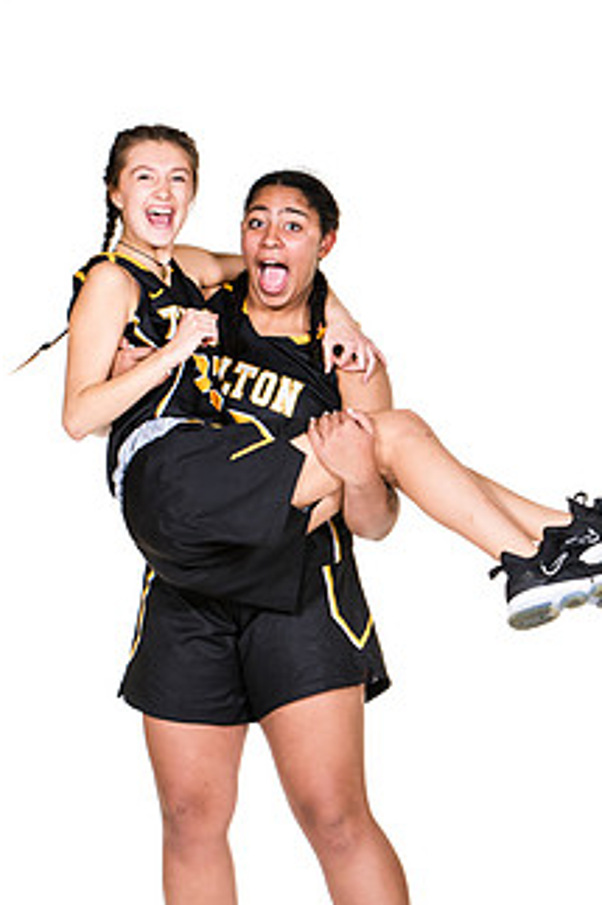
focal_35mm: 188
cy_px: 535
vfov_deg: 10.9
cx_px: 333
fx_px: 4720
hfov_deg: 7.3
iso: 200
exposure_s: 1/160
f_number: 6.3
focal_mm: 90
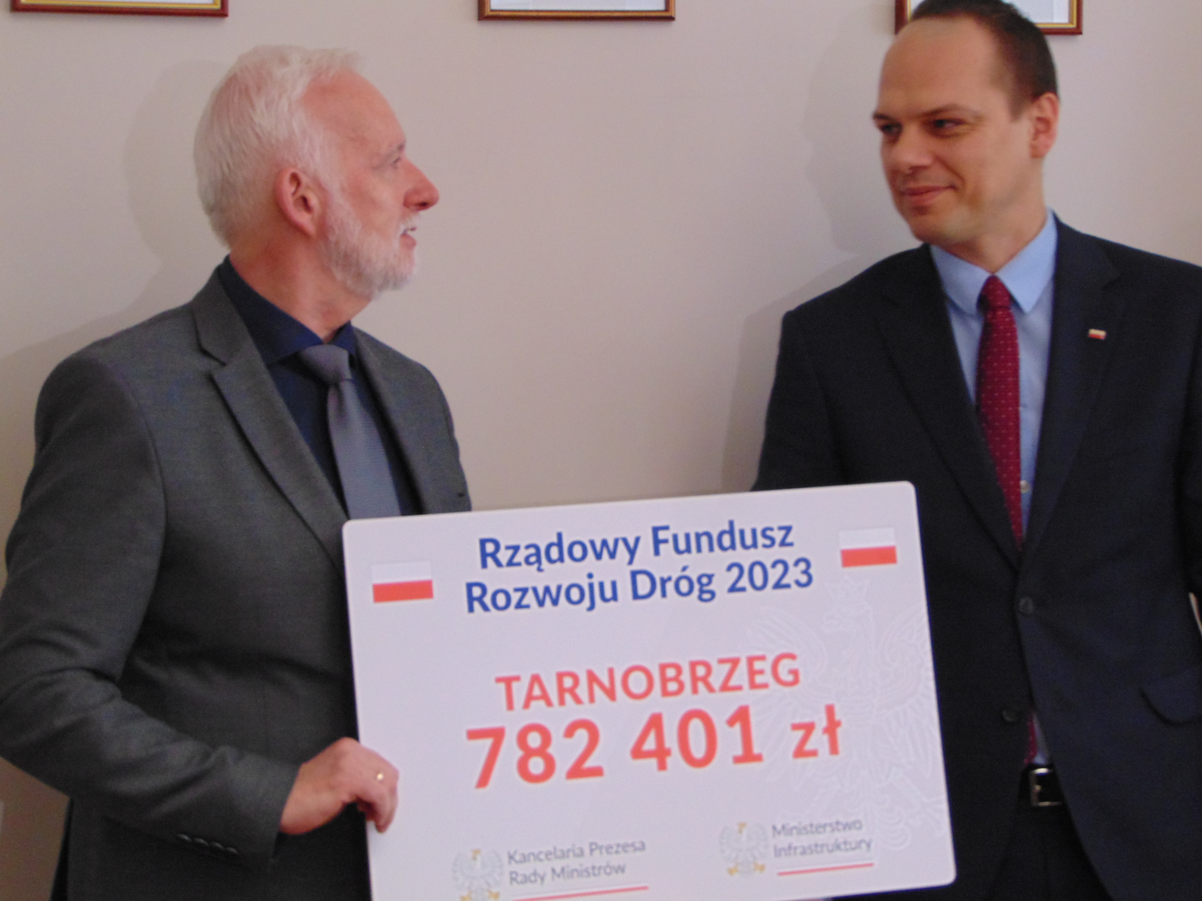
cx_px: 601
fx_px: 3750
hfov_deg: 18.2
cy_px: 450
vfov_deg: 13.7
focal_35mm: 108
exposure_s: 1/30
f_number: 3.9
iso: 400
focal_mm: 19.4
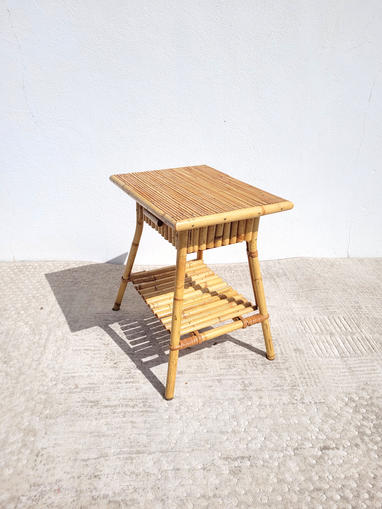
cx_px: 191
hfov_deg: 53.1
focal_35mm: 26
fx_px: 383
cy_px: 254
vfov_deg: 67.3
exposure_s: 1/4679
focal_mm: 5.4
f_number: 1.8
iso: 40
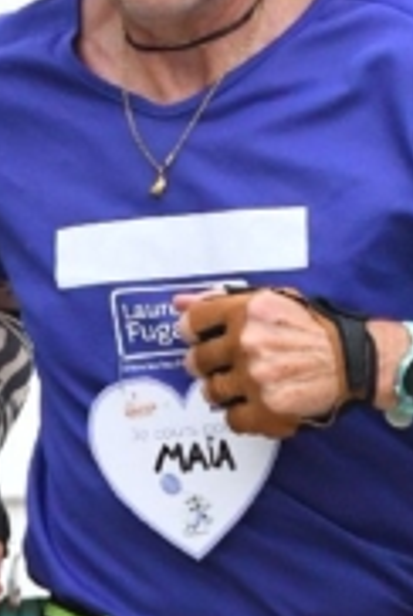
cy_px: 711
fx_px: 7985
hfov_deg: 3.0
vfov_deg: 4.4
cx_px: 342
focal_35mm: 466
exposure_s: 1/1250
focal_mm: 55
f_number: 5.6
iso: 1400
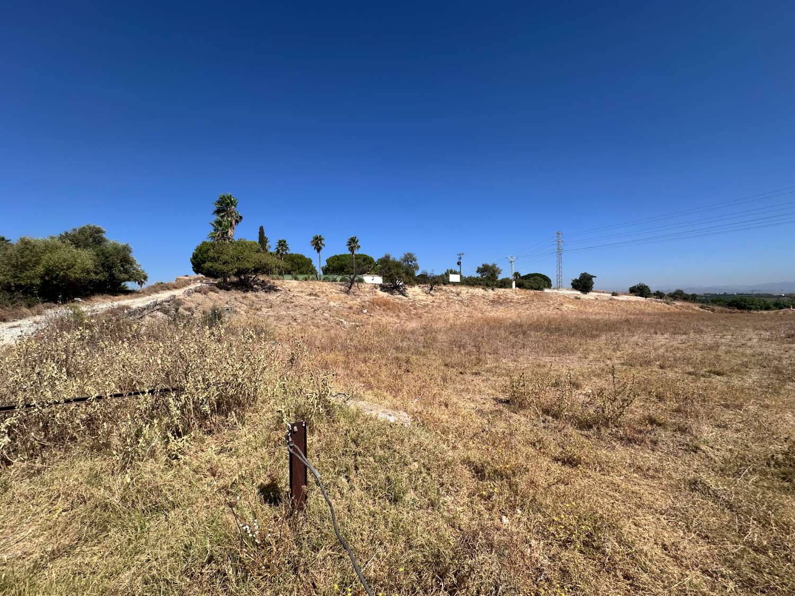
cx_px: 398
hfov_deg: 102.1
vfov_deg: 85.7
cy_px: 298
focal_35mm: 14
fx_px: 322
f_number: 2.2
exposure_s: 1/2882
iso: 50
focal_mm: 2.22
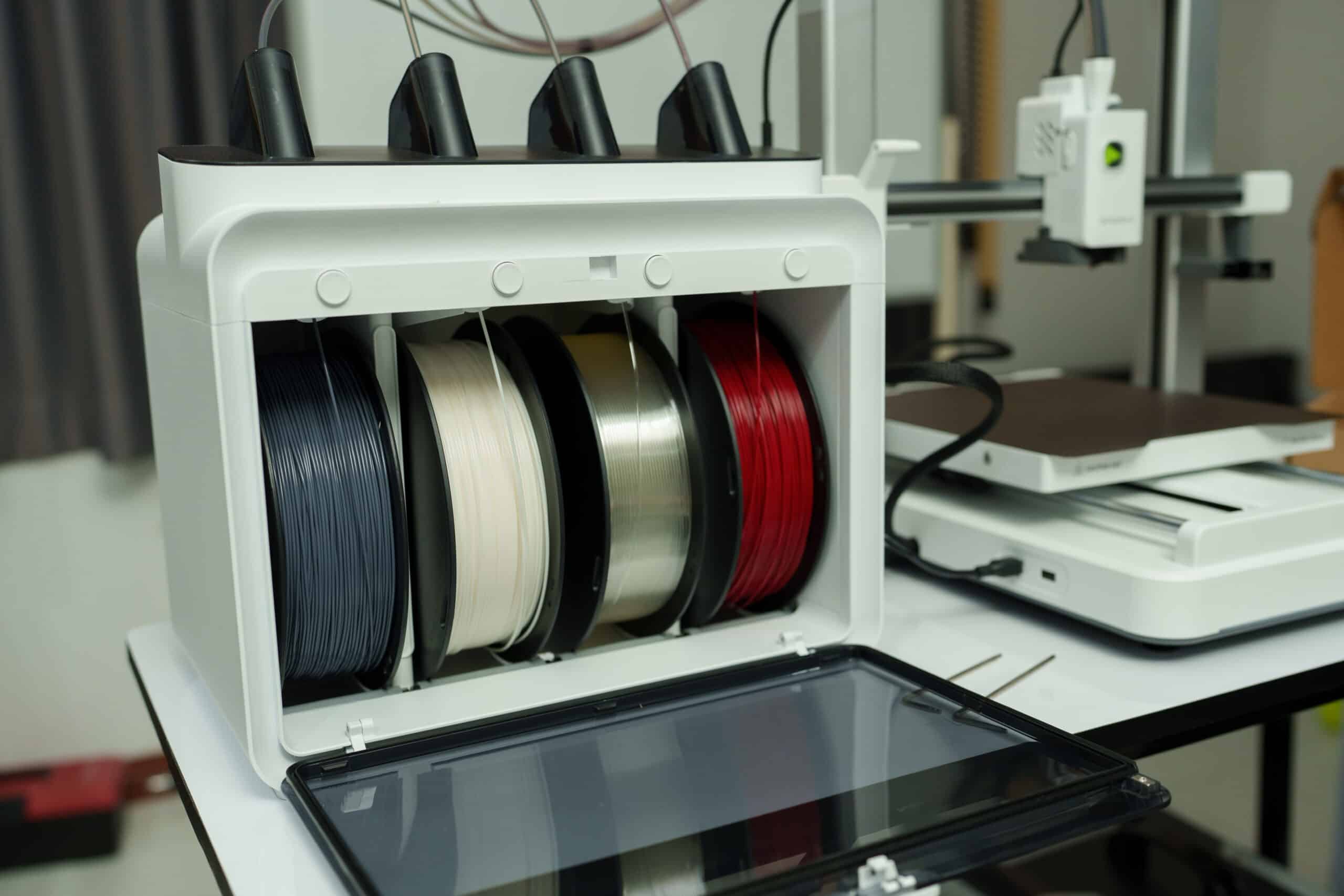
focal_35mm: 35
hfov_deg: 54.4
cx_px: 672
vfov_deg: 37.9
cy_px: 448
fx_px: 1307
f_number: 2.8
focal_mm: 35
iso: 500
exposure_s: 1/160
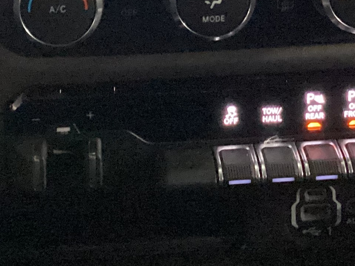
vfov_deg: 13.1
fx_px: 1087
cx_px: 148
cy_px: -145
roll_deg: -1.2
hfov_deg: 18.5
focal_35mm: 106
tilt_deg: -26.2
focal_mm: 3.3
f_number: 2.4
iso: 800
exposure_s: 1/30
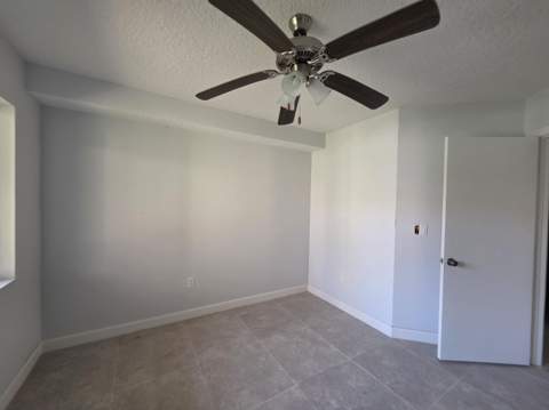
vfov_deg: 89.8
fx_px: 206
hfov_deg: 106.2
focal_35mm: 13
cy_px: 205
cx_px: 274
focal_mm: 2.2
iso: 160
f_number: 1.9
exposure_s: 1/60
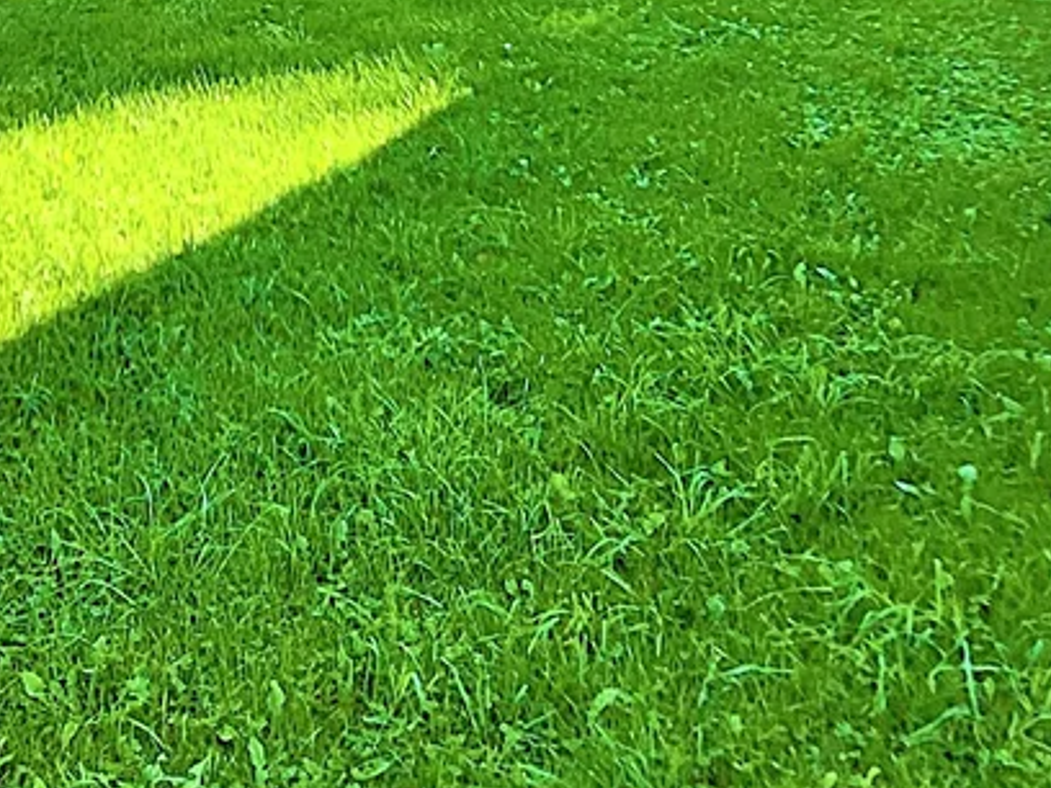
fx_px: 1548
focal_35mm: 51
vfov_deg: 25.6
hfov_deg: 35.2
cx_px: 90
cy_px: -162
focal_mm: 1.74
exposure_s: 1/497
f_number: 2.2
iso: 32
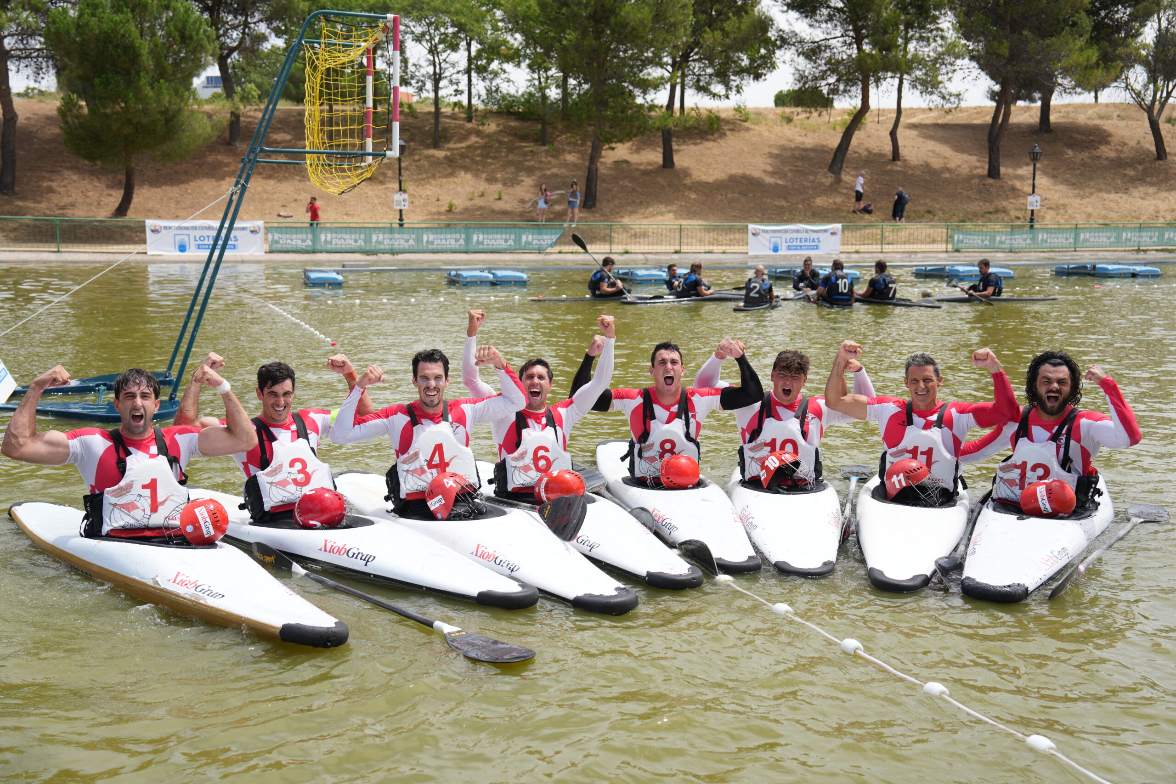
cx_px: 588
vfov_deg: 33.4
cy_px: 392
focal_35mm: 40
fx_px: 1307
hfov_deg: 48.5
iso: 100
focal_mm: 40
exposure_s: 1/800
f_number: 4
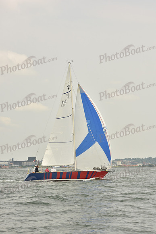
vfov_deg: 23.9
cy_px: 117
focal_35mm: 85
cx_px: 78
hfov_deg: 16.1
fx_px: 552
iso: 250
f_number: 11
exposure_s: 1/640
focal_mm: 85
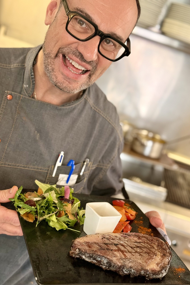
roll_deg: -18.9
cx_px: 105
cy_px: 142
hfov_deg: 27.0
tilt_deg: -12.7
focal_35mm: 50
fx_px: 396
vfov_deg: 39.6
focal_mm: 6.76
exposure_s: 1/50
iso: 250
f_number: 1.78
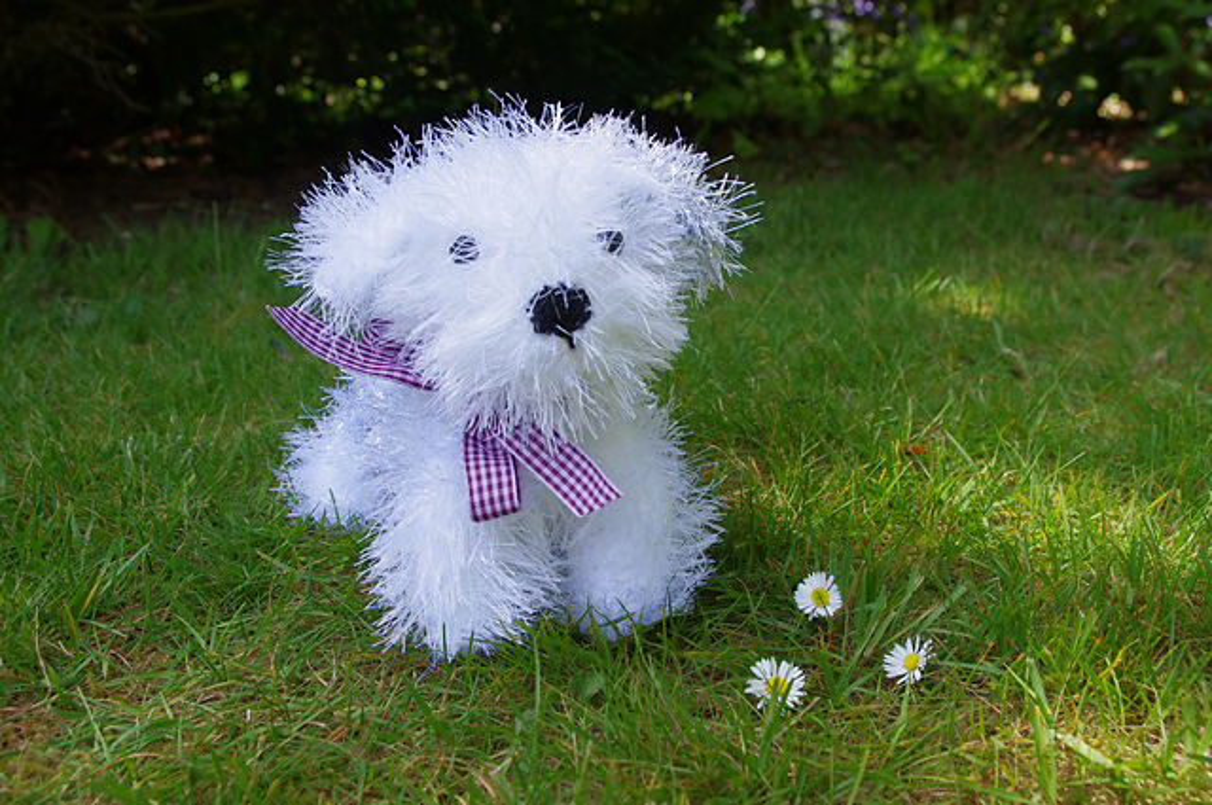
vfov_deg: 34.1
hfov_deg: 49.6
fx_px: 1311
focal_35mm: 39
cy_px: 402
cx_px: 606
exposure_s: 1/200
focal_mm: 26.25
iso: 400
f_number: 8
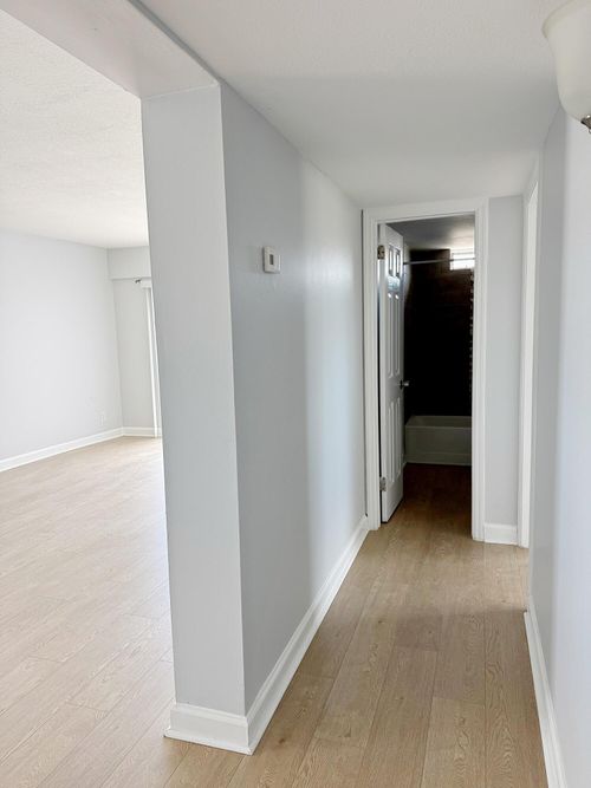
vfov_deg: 71.6
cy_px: 394
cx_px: 296
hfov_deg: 56.8
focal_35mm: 24
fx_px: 547
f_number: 1.78
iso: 125
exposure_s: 1/121
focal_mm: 6.76
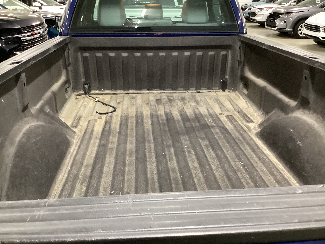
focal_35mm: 31
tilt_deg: -25.6
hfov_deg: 58.4
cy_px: 122
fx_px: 291
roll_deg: -1.9
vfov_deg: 45.4
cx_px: 162
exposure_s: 1/25
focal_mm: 3.3
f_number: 2.4
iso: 320
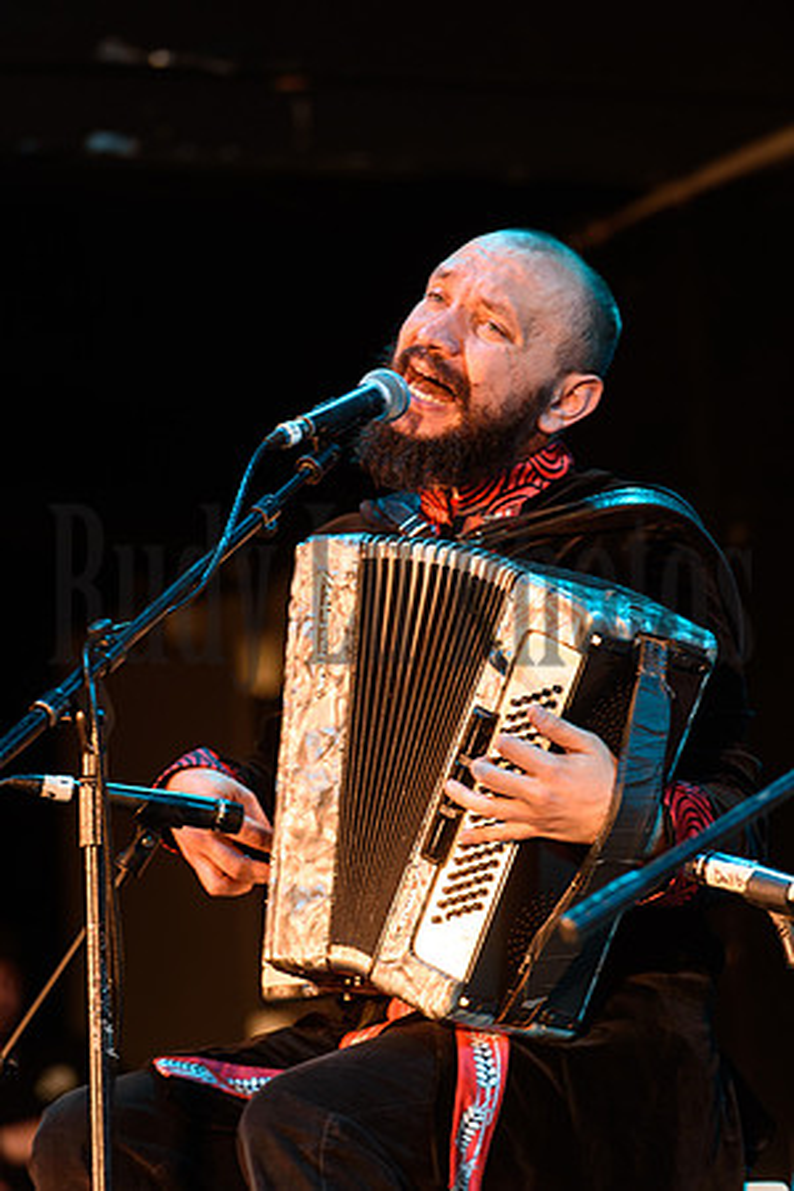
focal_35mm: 200
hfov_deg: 6.9
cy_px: 596
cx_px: 397
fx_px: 6616
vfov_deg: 10.3
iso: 800
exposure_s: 1/100
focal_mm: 200
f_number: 5.6
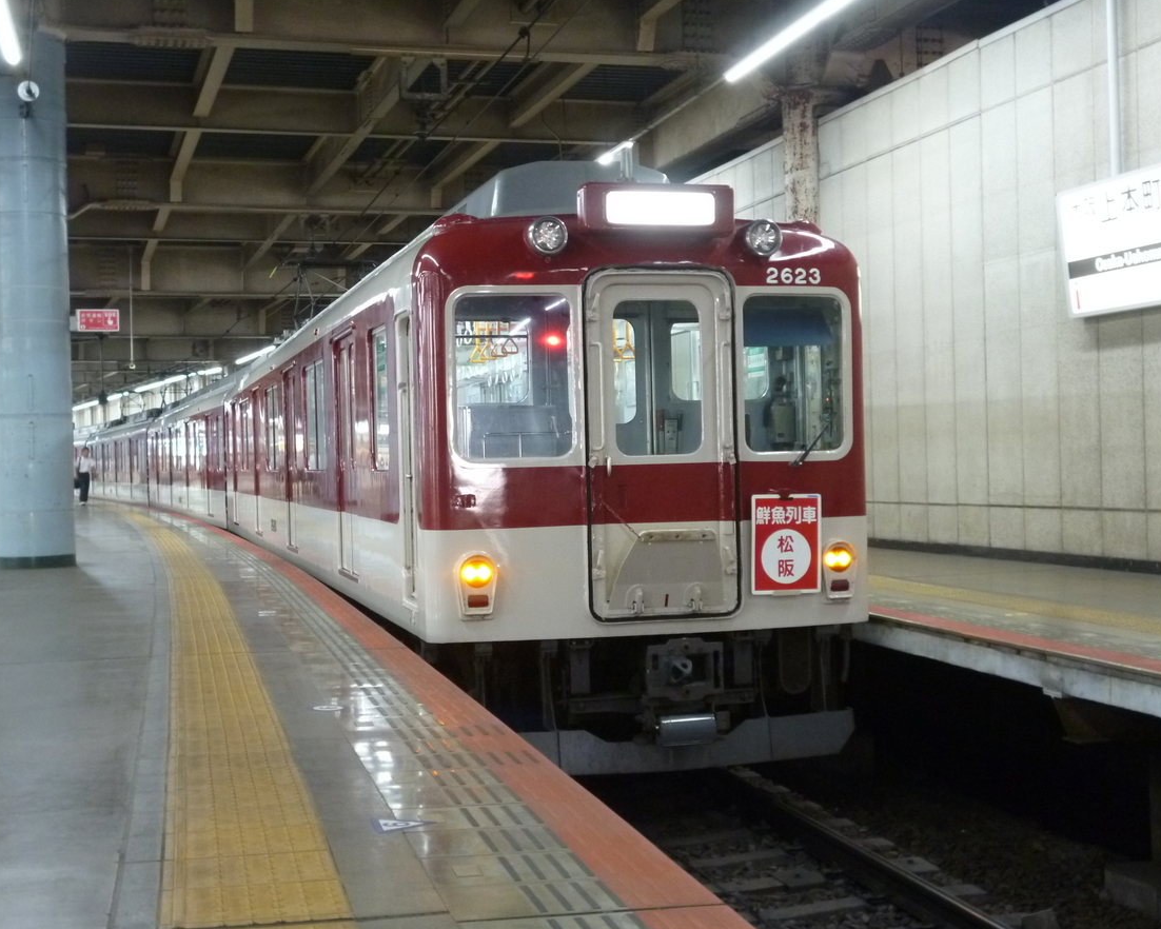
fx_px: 1753
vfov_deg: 29.7
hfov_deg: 36.6
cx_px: 593
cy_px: 468
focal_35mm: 51
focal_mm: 8.6
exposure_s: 1/8
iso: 400
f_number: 4
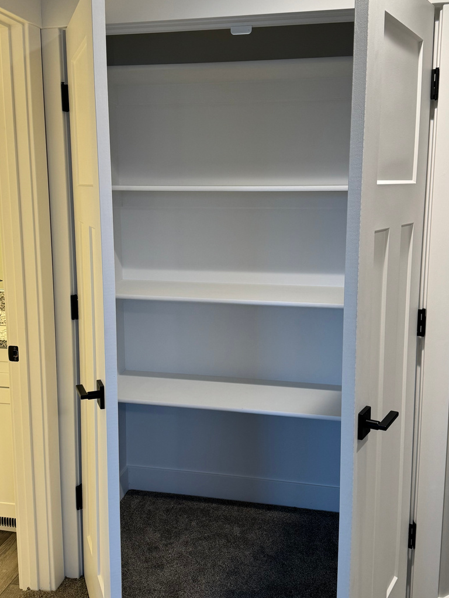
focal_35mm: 36
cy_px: 286
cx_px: 209
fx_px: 623
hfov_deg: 39.6
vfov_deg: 51.3
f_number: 1.78
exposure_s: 1/60
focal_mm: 6.86
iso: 100
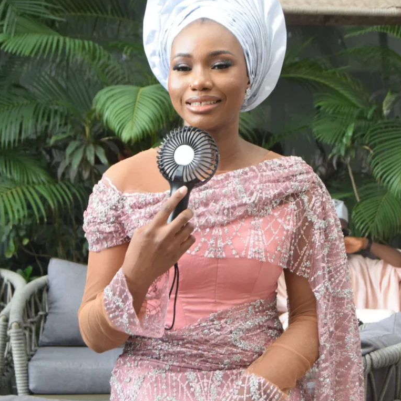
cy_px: 209
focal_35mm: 77
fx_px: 1009
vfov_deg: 22.5
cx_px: 201
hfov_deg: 22.5
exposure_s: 1/160
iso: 1600
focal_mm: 40
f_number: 5
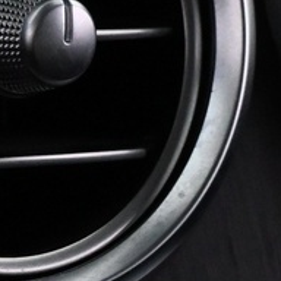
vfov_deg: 10.0
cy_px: 337
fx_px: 1580
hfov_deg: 9.6
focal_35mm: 172
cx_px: -234
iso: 3200
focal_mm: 16
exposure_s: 1/100
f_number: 3.5
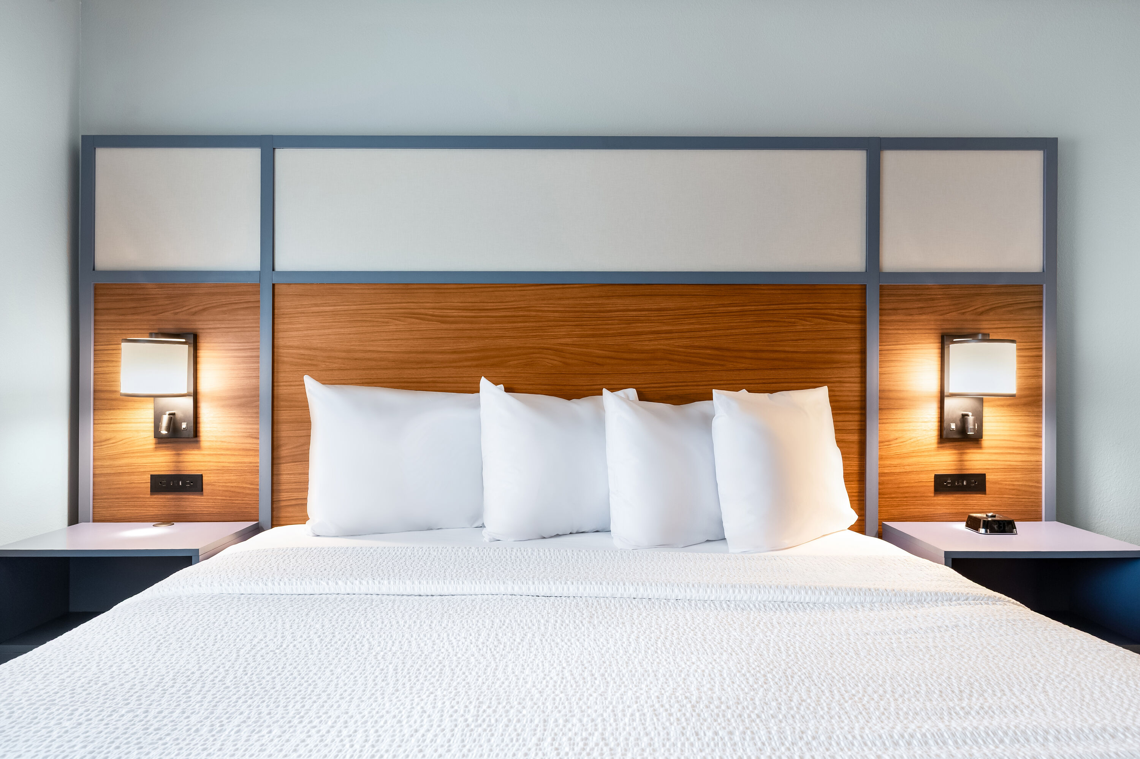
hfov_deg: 77.4
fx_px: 712
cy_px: 380
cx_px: 570
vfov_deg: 56.1
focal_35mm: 22
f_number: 8
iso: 500
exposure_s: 1/6
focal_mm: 22.5
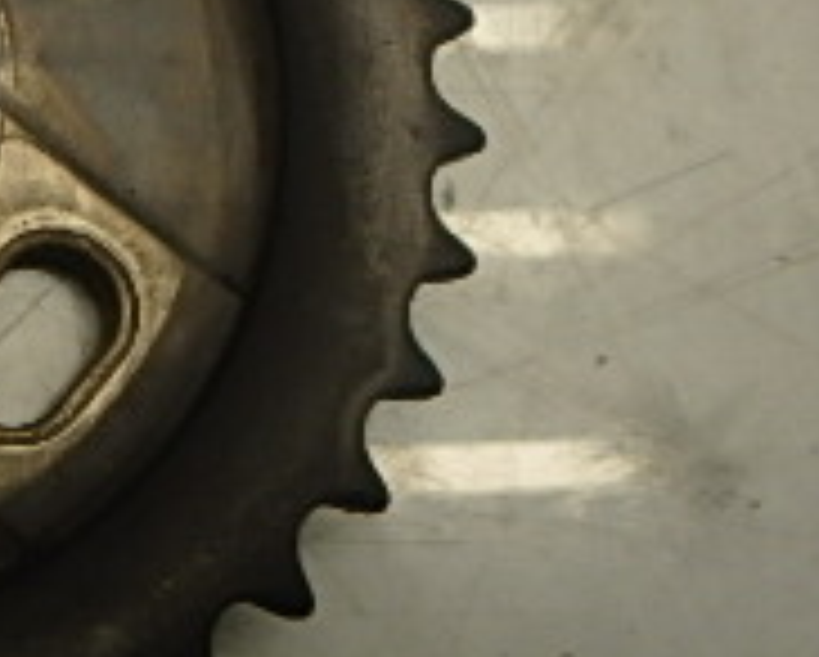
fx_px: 1747
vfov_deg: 20.9
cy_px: 94
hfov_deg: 21.4
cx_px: -464
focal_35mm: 72
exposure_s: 1/60
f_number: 3.5
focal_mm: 3.7
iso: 160
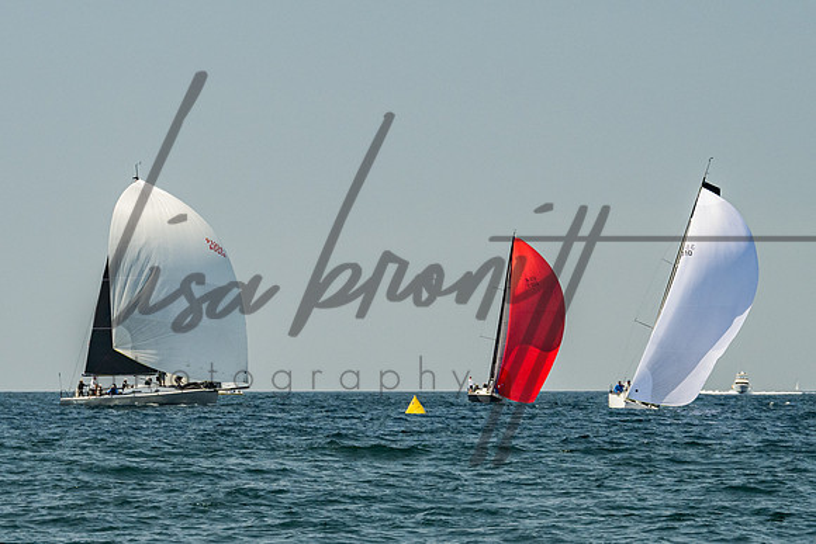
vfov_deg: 7.4
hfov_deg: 11.1
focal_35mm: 185
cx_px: 402
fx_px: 4185
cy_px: 215
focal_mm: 91
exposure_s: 1/1600
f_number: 6.3
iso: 320
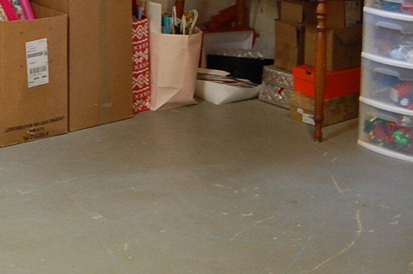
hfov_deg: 22.1
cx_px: 78
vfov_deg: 14.8
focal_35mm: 91
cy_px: 33
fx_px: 1042
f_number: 3.5
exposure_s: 1/30
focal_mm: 18
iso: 640
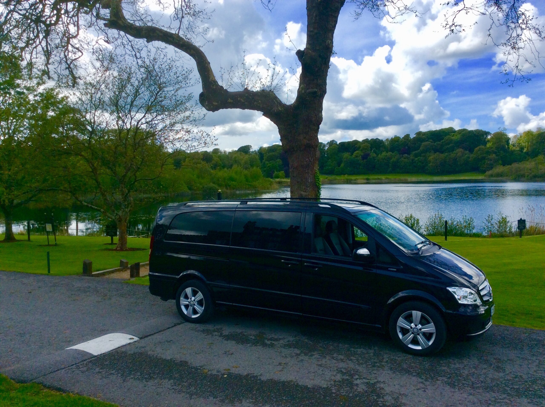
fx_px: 503
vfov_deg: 44.1
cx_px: 272
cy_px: 204
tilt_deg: -3.4
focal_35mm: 32
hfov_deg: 56.9
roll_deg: +1.8
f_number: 2.4
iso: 32
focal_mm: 3.3
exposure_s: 1/1431
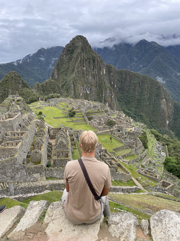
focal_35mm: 26
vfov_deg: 67.3
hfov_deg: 53.1
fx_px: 180
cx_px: 90
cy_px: 120
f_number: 1.6
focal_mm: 4.2
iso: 32
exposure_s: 1/785
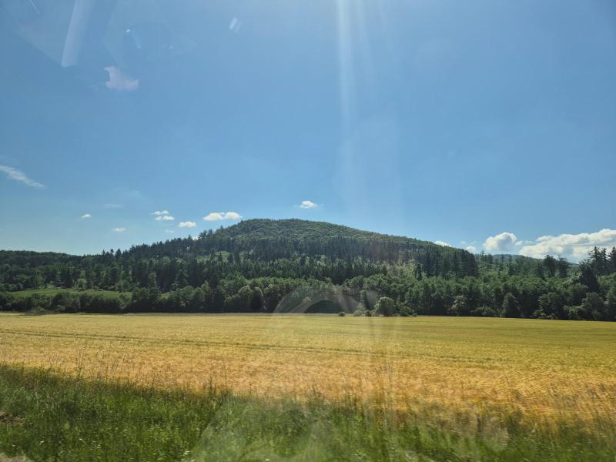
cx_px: 308
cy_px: 231
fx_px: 409
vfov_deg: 58.9
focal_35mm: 23
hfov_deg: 73.9
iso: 25
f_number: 1.8
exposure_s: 1/864
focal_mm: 5.4
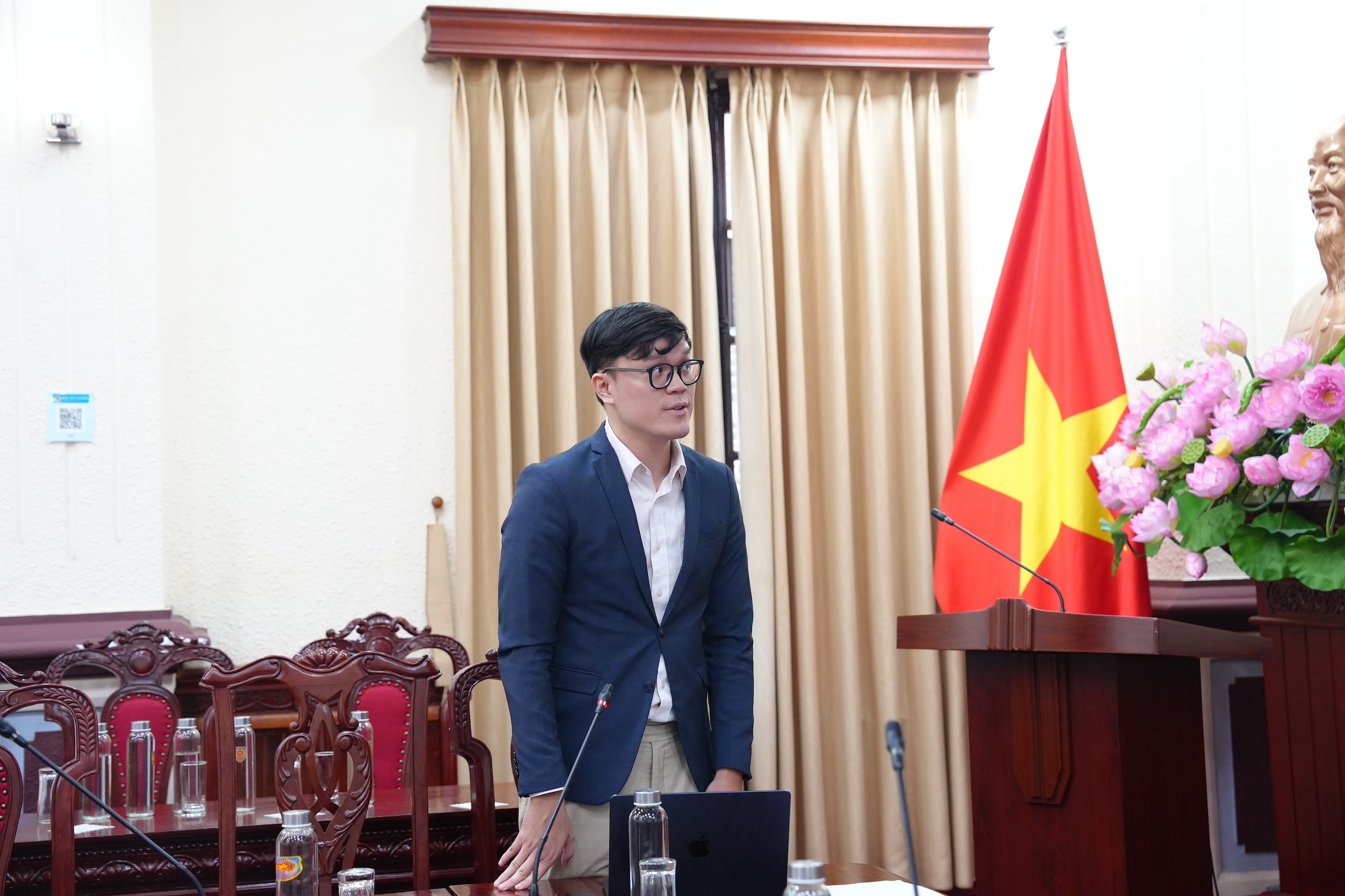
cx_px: 672
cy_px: 448
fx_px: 2092
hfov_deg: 35.6
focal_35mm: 56
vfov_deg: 24.2
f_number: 4
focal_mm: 56
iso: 4000
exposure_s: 1/200
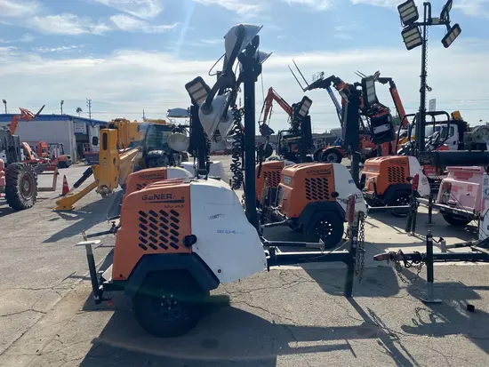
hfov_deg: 67.3
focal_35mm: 26
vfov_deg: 53.1
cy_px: 184
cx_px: 244
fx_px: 367
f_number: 1.8
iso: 32
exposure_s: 1/5747
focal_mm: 4.25
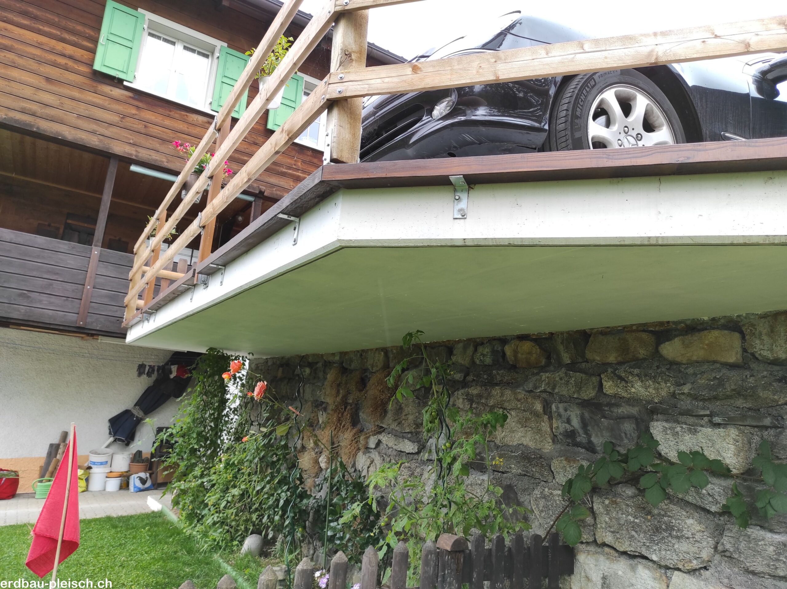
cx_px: 394
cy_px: 294
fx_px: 568
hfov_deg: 69.4
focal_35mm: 25
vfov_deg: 54.8
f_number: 1.89
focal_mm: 5.43
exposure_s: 1/100
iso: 102
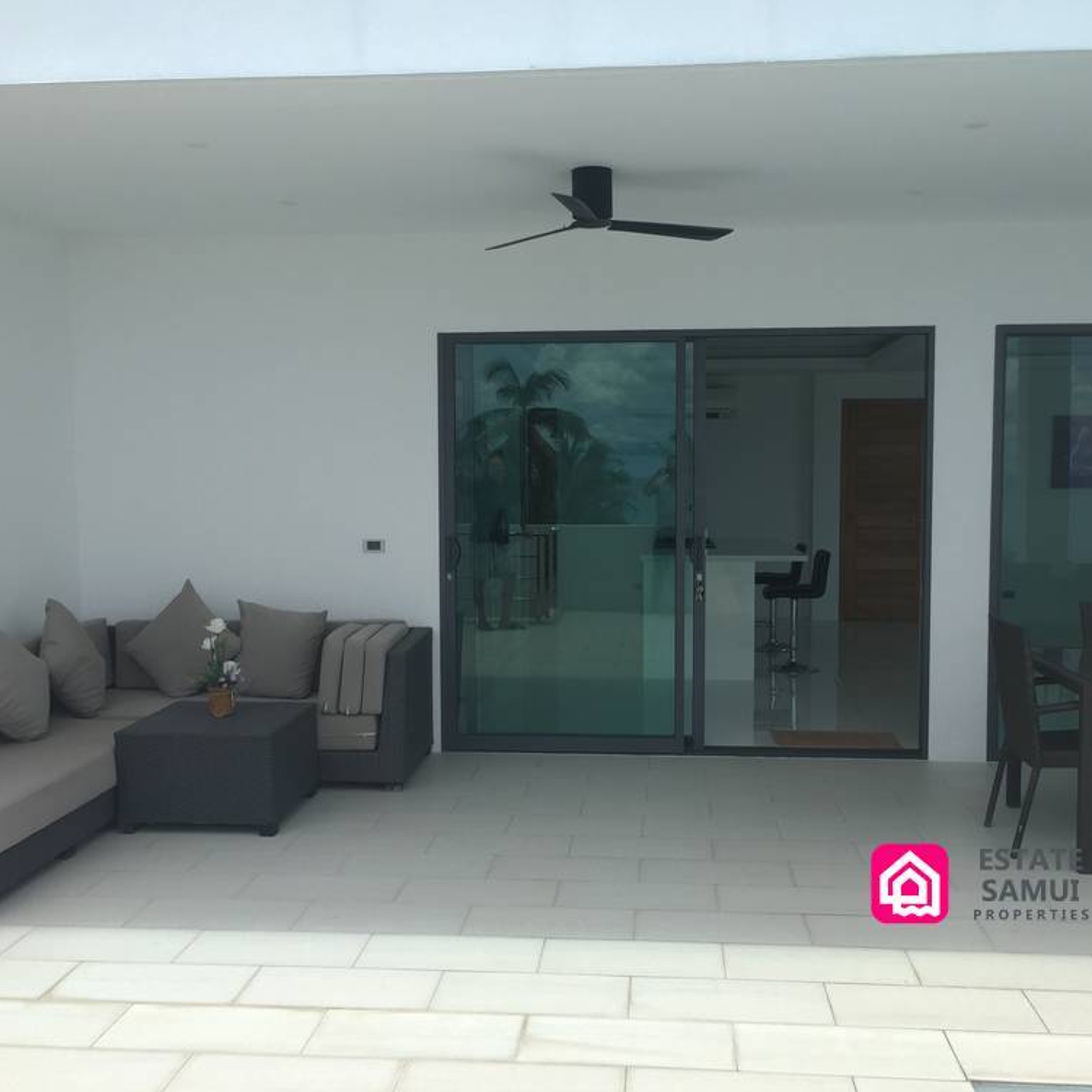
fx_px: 1249
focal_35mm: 35
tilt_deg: -5.1
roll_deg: -1.0
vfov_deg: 47.2
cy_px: 558
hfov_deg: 47.2
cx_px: 555
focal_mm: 4.15
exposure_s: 1/920
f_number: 2.2
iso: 32
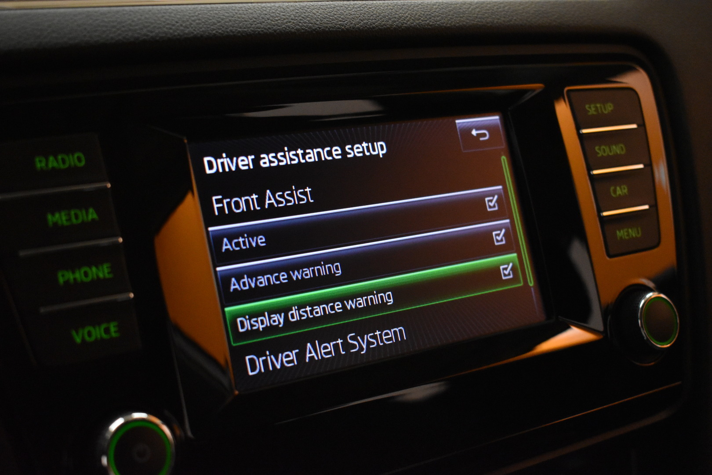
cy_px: 238
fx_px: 1127
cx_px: 356
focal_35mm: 57
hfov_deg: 35.1
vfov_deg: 23.8
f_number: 4.8
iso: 4000
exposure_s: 1/60
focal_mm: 38
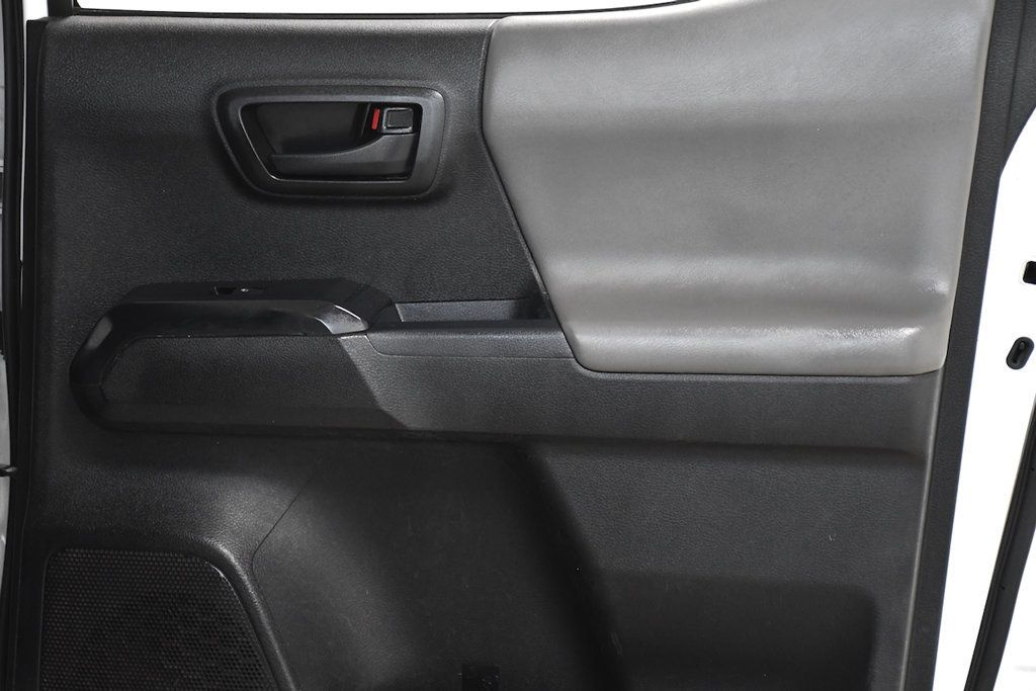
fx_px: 2245
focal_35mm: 78
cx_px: 518
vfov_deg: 17.5
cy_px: 346
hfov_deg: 26.0
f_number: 4.8
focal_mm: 52
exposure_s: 1/200
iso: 2500
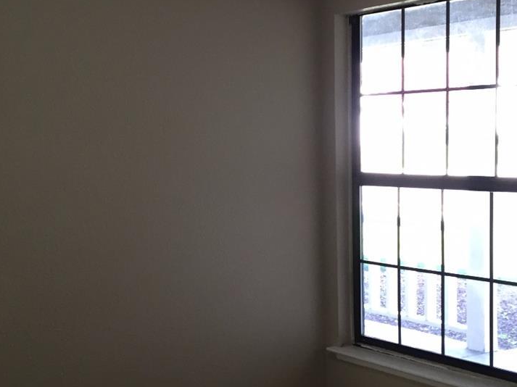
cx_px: 146
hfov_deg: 31.3
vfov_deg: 24.0
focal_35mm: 61
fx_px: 911
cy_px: 228
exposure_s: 1/30
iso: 40
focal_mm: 4.15
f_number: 2.2
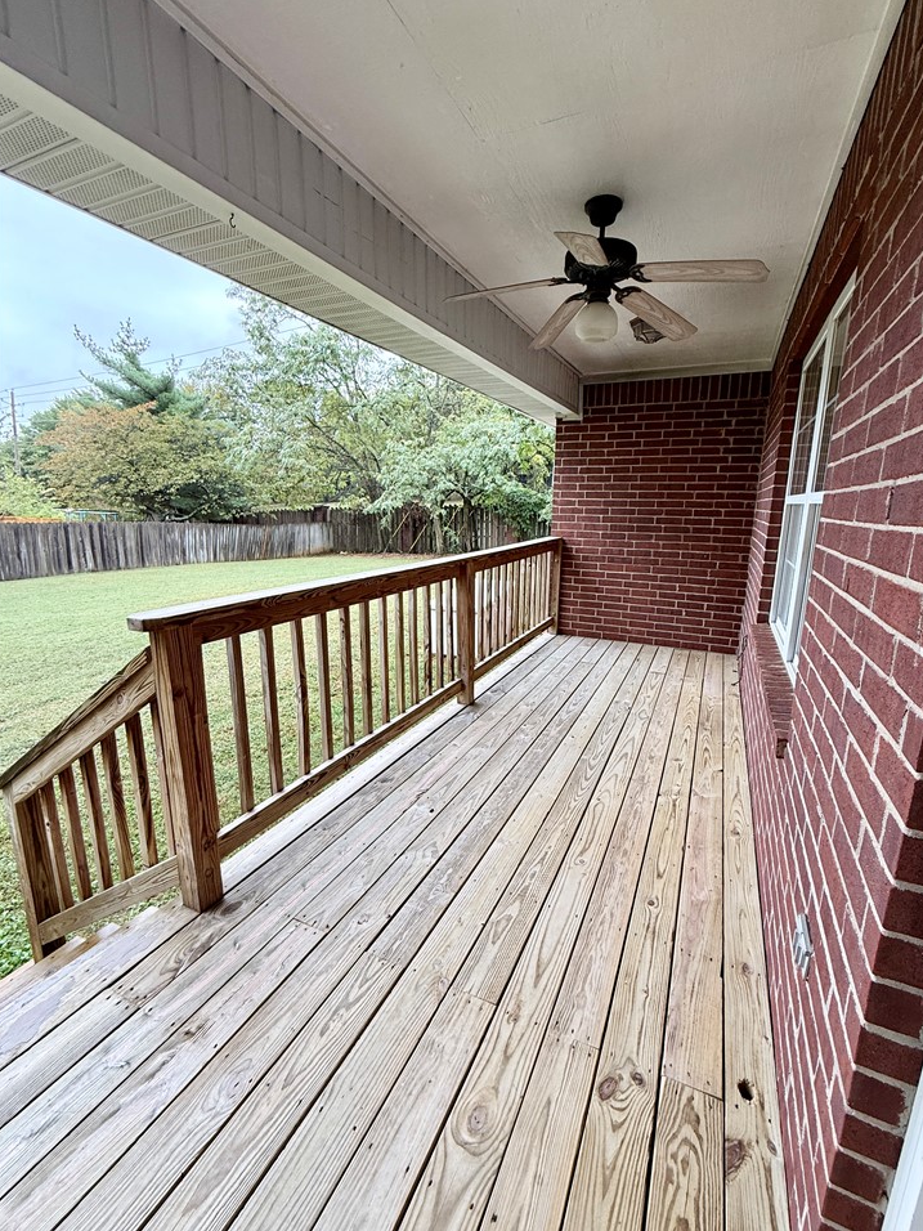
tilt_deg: -10.9
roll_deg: -1.2
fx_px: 533
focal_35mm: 15
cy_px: 613
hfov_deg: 81.7
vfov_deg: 98.2
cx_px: 488
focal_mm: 2.22
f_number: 2.2
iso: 125
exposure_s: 1/99
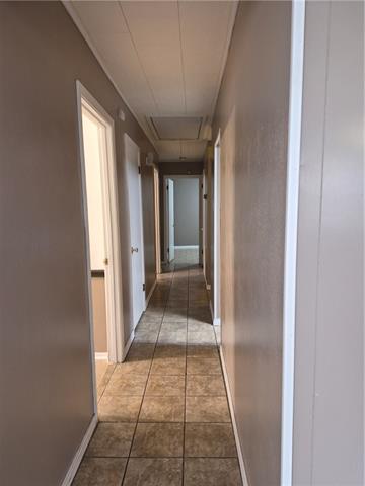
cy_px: 243
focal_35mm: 23
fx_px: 323
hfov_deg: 58.9
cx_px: 182
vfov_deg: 73.9
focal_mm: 5.4
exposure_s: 1/12
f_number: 1.8
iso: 125
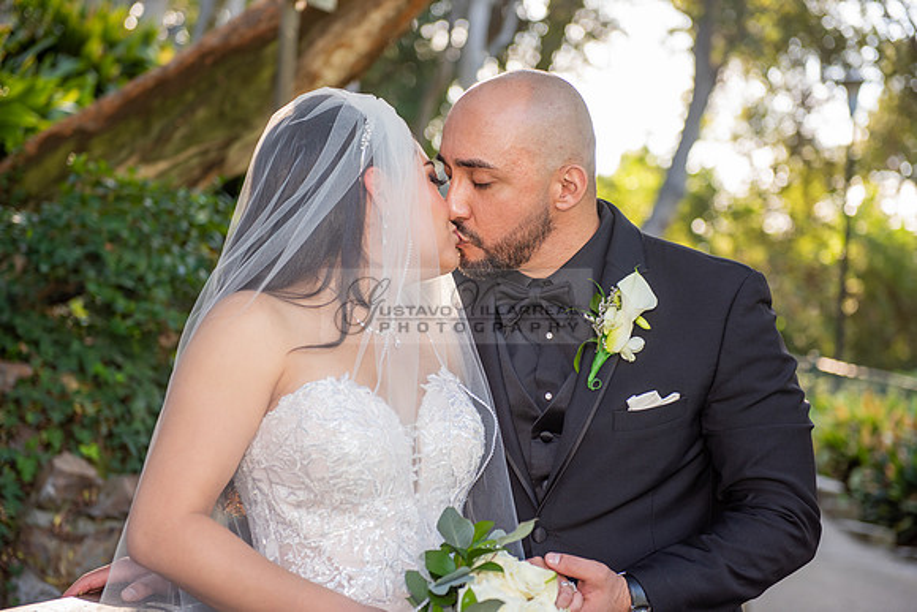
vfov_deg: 19.5
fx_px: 1783
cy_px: 306
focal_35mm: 70
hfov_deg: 28.8
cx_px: 458
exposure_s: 1/160
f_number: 3.5
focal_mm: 70
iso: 200
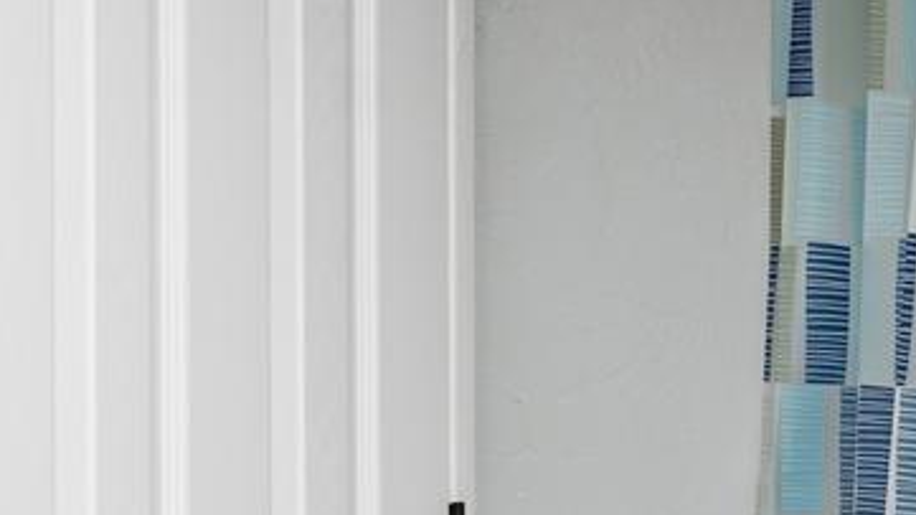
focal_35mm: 101
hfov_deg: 13.9
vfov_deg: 11.8
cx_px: 2263
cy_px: 552
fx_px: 2453
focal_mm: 17
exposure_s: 3.2
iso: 100
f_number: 8
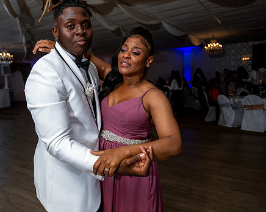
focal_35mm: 30
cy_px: 101
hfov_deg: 58.2
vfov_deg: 48.4
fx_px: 236
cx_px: 102
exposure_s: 1/160
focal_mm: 24
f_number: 4
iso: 200
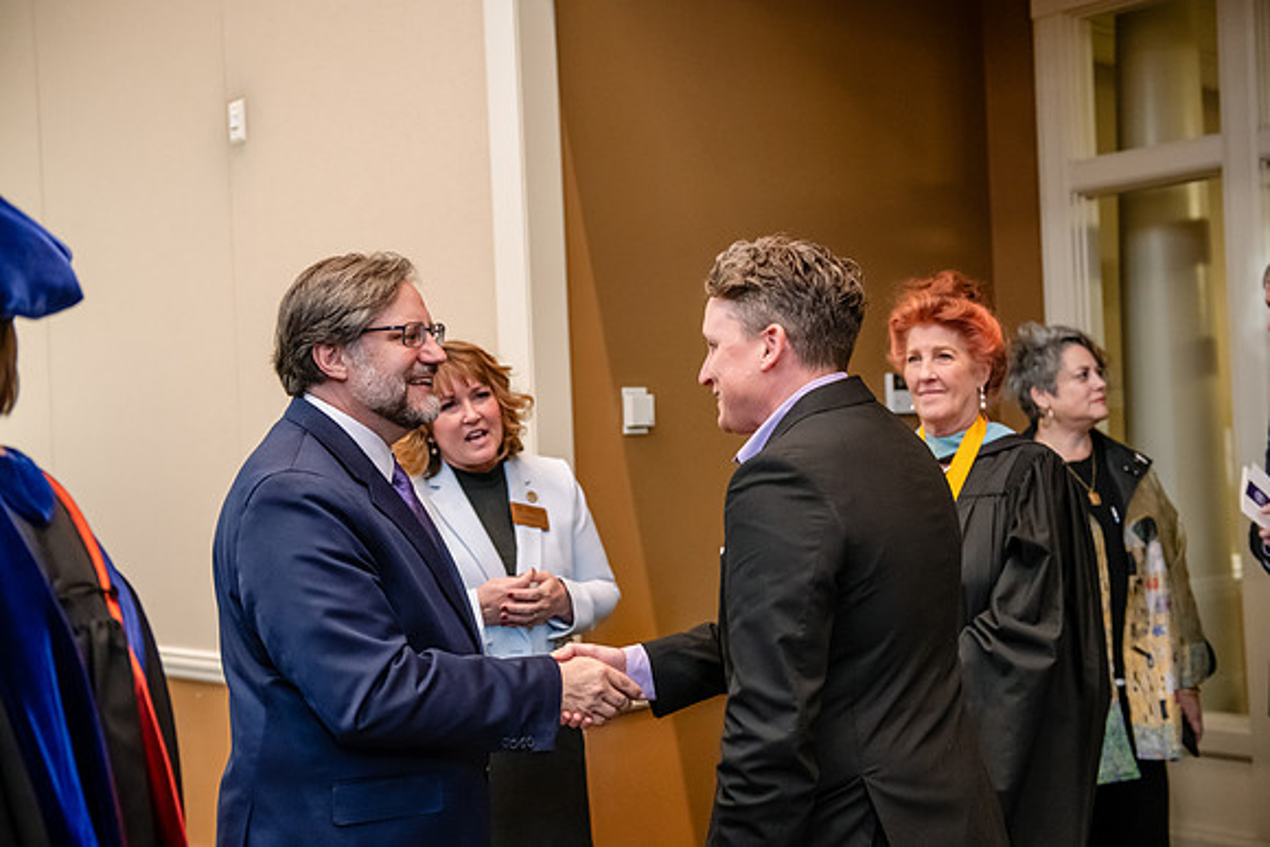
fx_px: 1694
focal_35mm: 48
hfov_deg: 41.1
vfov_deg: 28.1
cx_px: 635
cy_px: 424
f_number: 3.2
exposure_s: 1/200
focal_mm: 48
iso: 4000
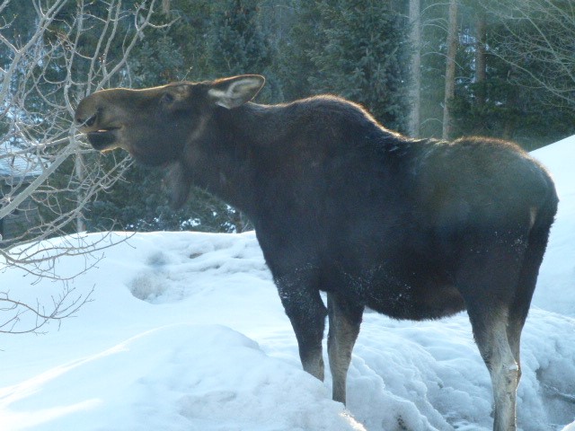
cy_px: 216
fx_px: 3023
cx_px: 288
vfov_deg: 8.2
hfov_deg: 10.9
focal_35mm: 182
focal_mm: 32.6
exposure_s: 1/320
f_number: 5.4
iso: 1000
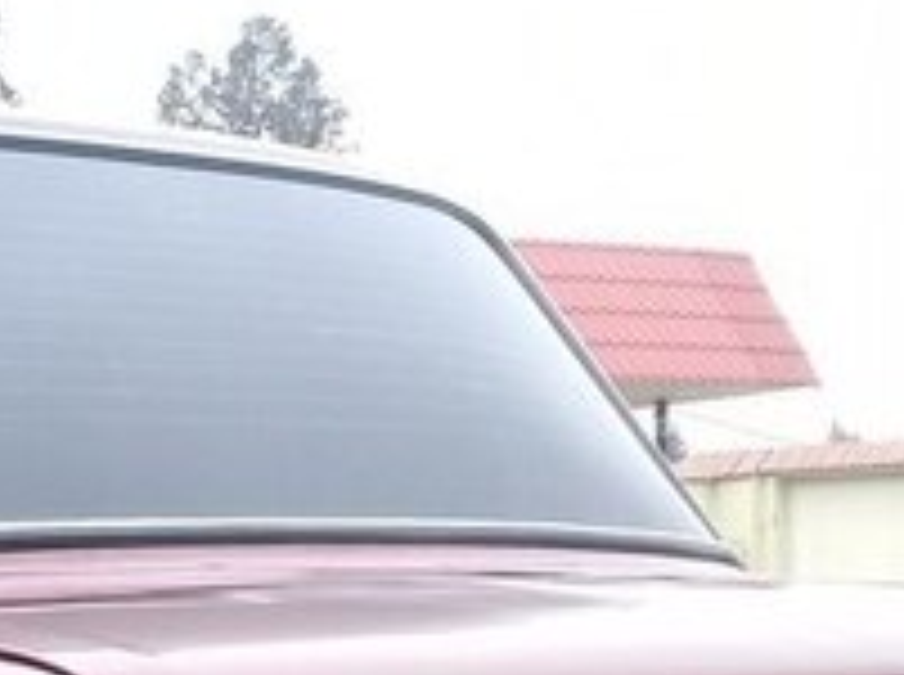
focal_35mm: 102
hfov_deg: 19.0
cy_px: 835
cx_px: 99
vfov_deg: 14.0
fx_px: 2659
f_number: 2.2
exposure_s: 1/100
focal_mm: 3.3
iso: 64
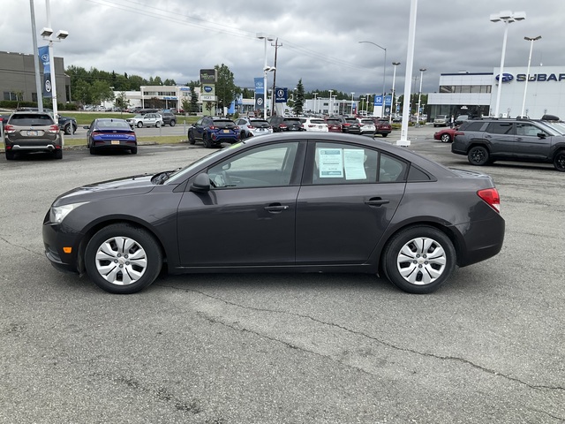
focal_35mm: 29
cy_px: 212
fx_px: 473
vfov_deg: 48.2
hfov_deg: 61.7
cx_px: 282
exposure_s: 1/883
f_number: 1.8
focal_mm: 3
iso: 25
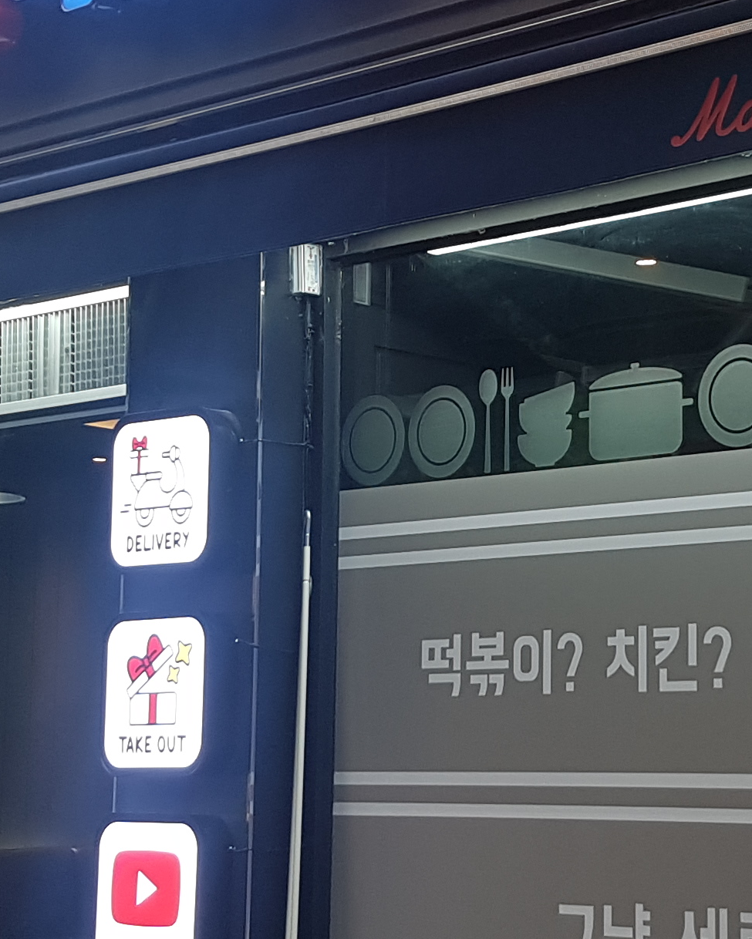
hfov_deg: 18.1
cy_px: 422
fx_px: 2336
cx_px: 636
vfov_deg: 22.7
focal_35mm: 84
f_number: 1.7
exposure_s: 1/120
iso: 64
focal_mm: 4.2
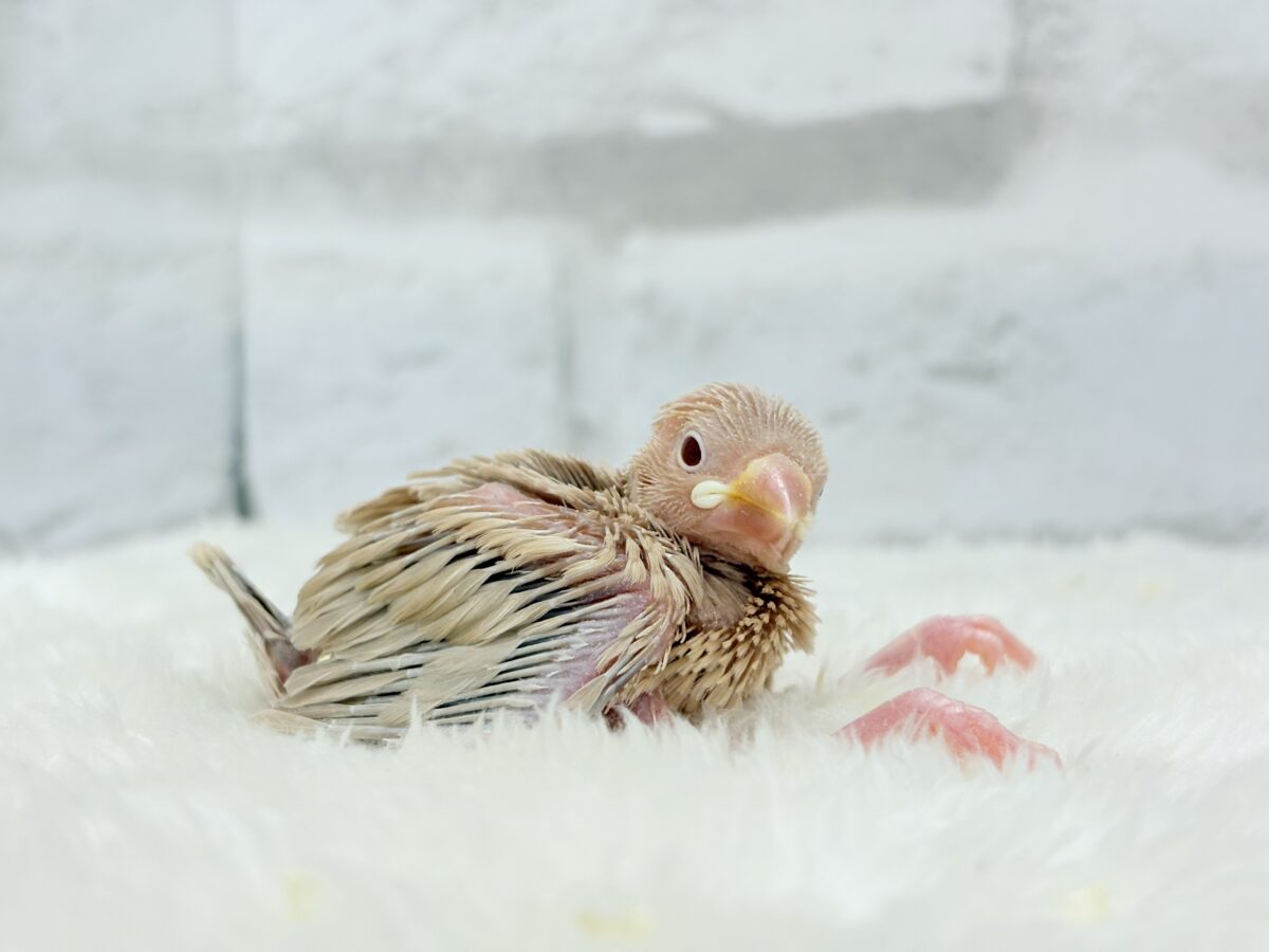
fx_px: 1906
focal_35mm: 52
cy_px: 476
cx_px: 634
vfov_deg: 28.0
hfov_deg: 36.8
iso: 64
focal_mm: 5.96
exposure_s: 1/100
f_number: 1.6
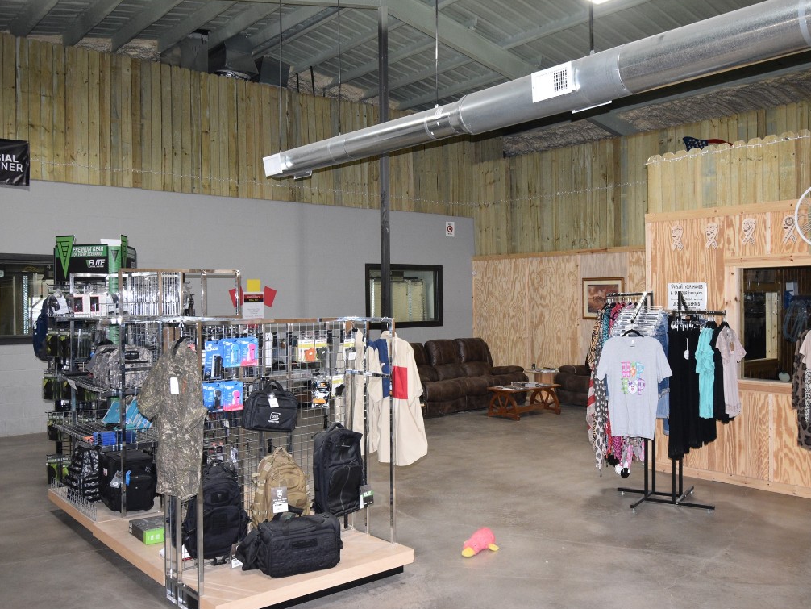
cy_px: 303
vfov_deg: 43.0
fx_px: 773
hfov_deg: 55.2
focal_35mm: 33
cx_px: 451
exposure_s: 1/60
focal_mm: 20
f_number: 5.6
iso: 1250
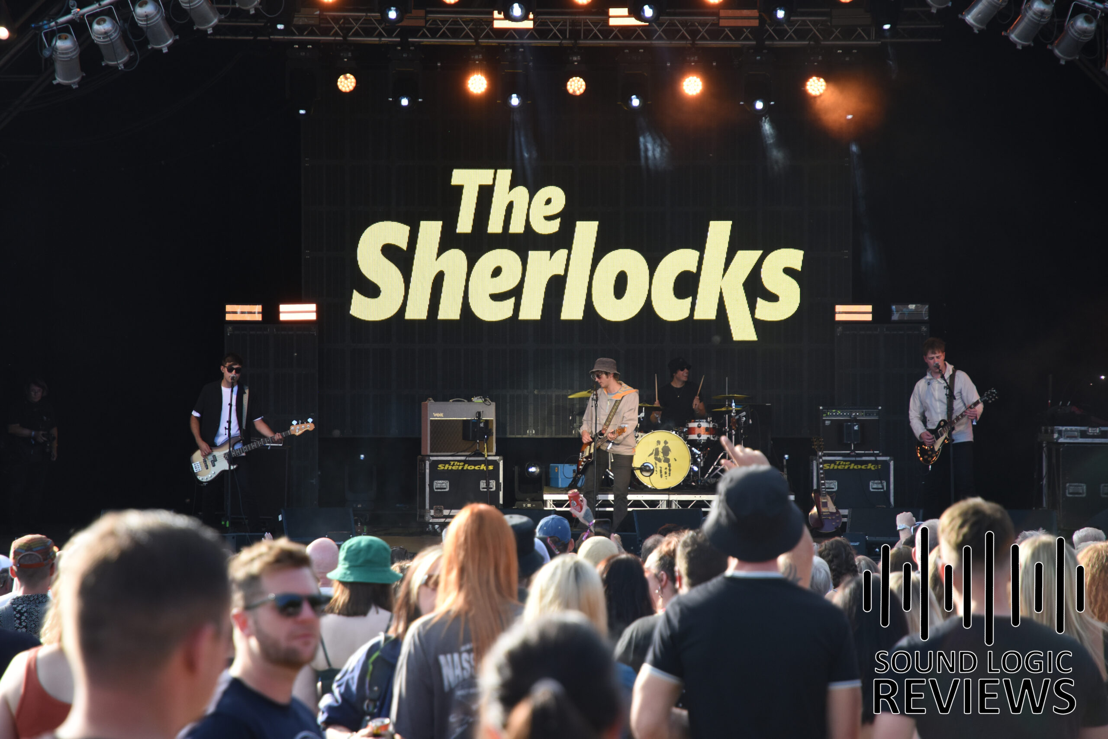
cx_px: 554
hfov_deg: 17.1
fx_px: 3693
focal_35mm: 120
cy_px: 370
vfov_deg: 11.4
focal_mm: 80
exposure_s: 1/1250
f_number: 4
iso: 500
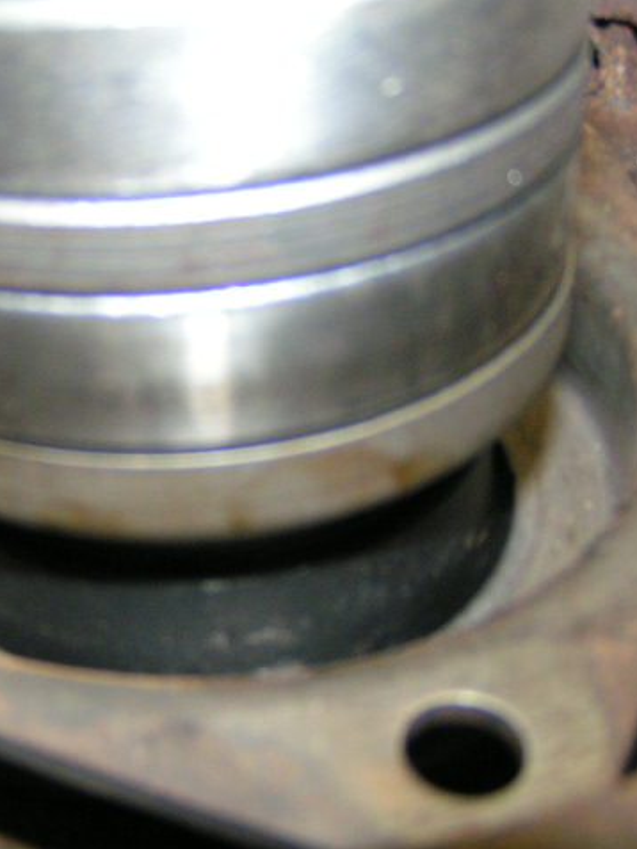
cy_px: 425
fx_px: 1349
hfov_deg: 26.4
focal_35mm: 55
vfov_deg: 34.9
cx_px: 192
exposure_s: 1/50
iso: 200
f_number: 2.8
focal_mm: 6.3
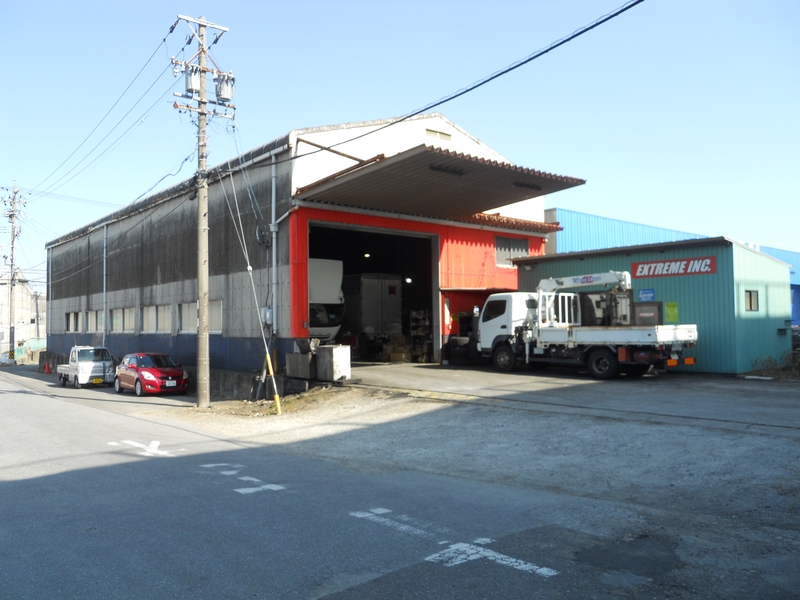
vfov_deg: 49.7
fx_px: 647
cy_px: 300
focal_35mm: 28
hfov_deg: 63.4
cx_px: 400
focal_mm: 5
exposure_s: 1/500
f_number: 2.7
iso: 80
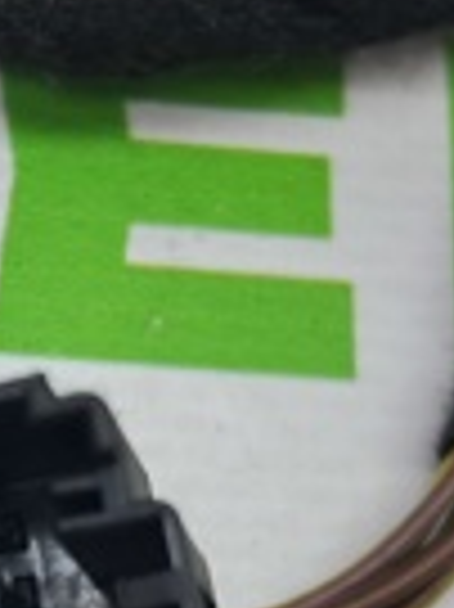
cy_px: 430
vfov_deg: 15.4
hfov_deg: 11.1
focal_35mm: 128
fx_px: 2242
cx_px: -216
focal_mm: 4
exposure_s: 1/60
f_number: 1.8
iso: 50
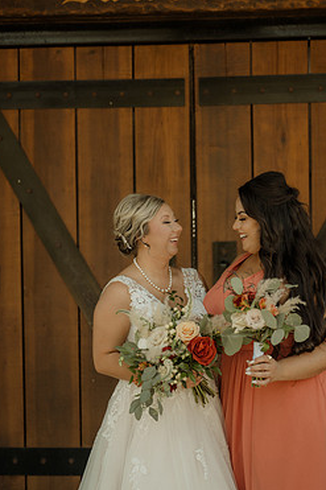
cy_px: 263
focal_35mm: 85
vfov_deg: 23.9
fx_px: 1156
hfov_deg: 16.0
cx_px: 190
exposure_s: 1/400
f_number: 2.8
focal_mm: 70
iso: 250
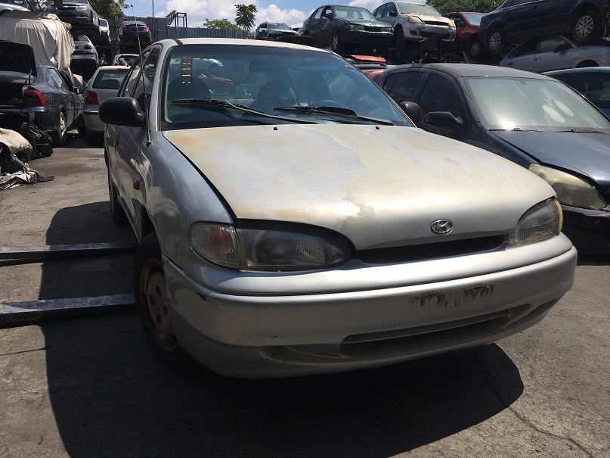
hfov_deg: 61.7
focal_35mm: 29
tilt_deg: -11.2
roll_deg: -2.7
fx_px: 511
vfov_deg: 48.2
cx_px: 305
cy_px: 229
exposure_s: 1/4274
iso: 25
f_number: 2.2
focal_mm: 4.15
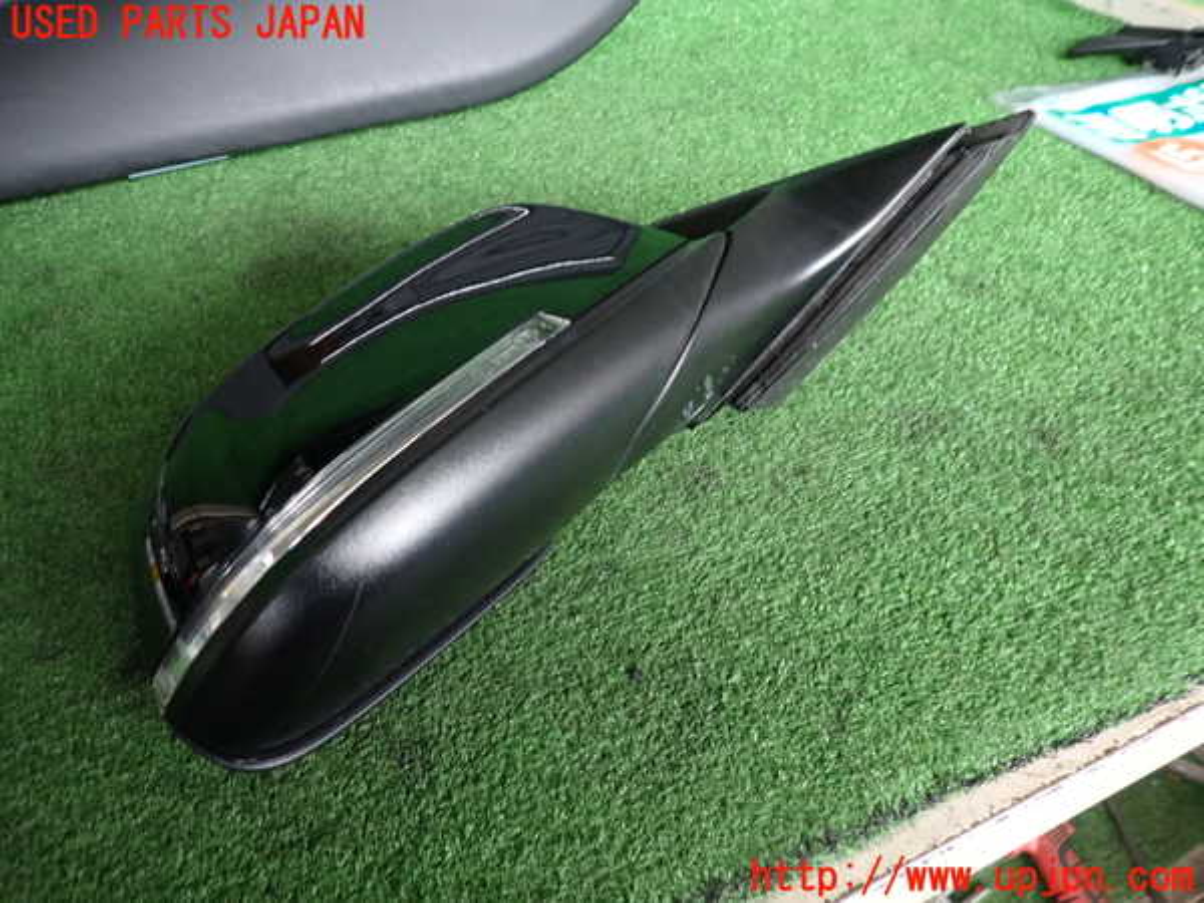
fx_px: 870
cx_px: 602
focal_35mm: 25
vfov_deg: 54.9
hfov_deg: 69.4
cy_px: 452
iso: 250
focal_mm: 4.5
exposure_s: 1/30
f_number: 2
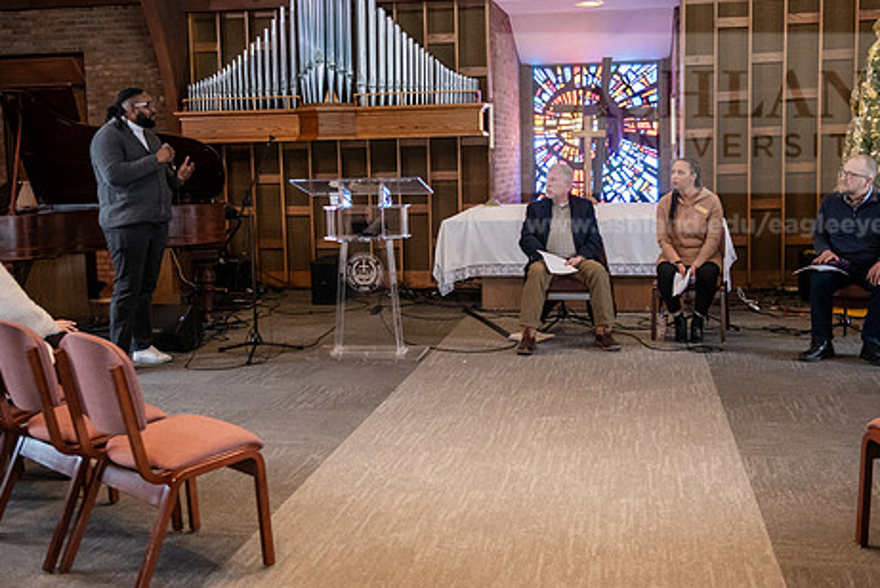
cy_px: 264
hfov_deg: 44.5
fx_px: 1076
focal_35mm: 44
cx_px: 439
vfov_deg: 30.5
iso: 4000
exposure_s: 1/200
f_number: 3.2
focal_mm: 35
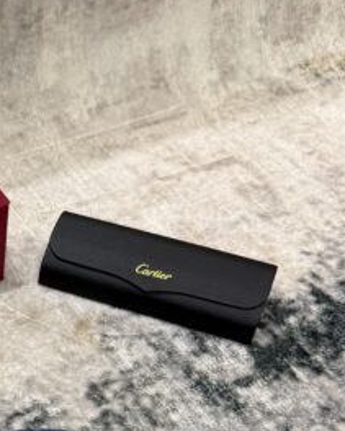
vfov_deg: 26.1
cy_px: 372
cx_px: -114
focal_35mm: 71
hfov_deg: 19.7
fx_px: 907
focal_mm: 6.76
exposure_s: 1/50
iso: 160
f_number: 1.78
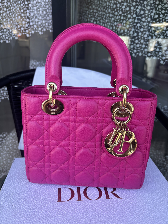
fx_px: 168
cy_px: 112
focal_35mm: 26
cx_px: 84
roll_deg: -2.5
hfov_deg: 53.1
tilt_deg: -23.5
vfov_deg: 67.3
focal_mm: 5.96
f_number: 1.6
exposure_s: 1/209
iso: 40
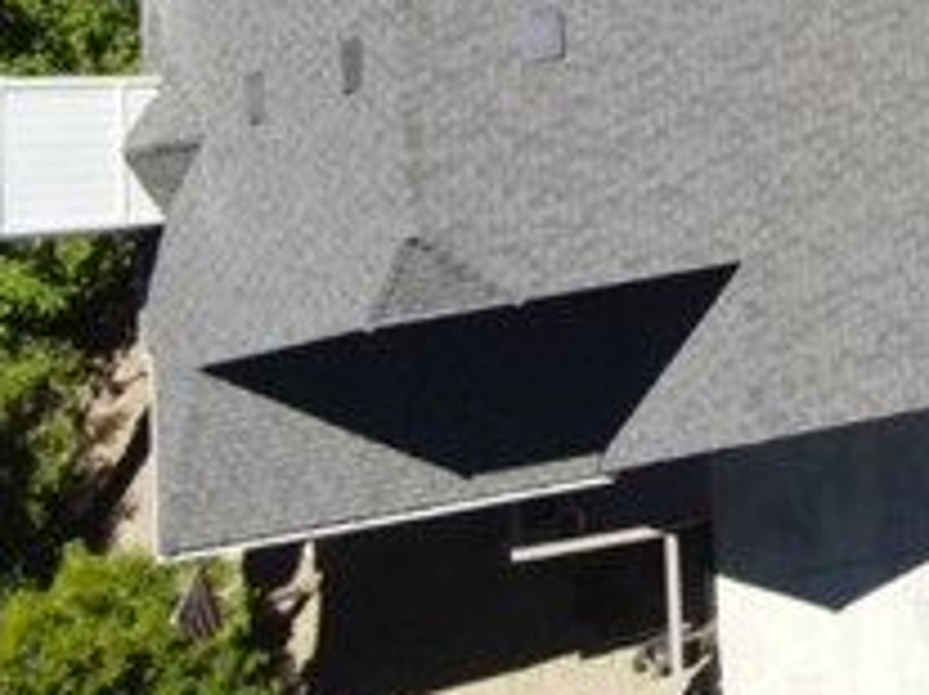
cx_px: 2222
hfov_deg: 12.8
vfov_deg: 11.1
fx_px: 3192
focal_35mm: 119
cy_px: -749
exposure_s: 1/400
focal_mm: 4.5
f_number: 2.8
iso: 100
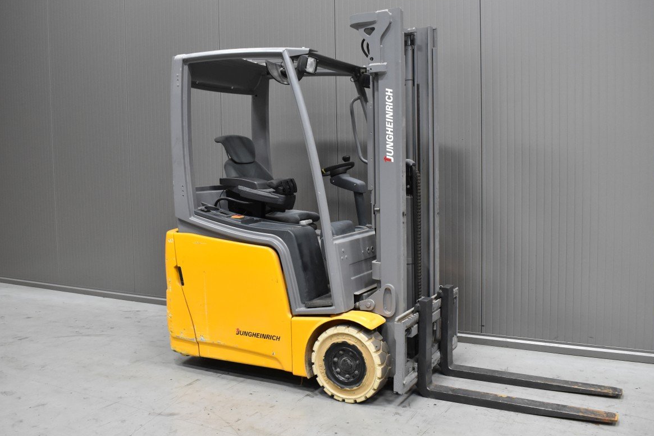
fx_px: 617
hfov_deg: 55.8
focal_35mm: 34
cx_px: 332
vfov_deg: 38.9
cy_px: 217
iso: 1600
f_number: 5.6
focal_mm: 22
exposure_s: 1/40
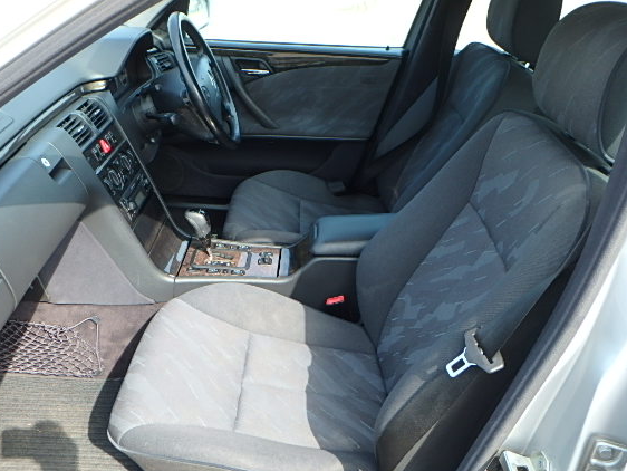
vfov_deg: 42.9
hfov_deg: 55.3
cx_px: 289
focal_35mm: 33
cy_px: 267
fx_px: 598
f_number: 4.6
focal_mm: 5.2
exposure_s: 1/100
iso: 125
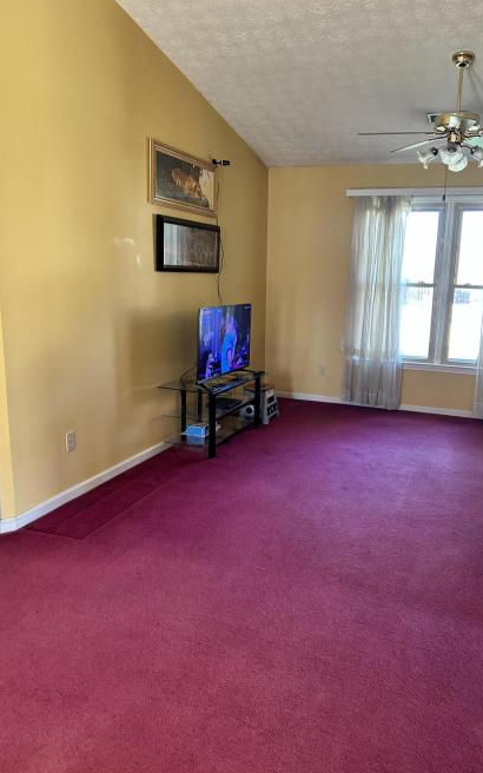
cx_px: 267
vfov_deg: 66.5
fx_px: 590
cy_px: 384
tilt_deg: -7.7
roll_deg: +1.0
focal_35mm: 28
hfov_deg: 44.5
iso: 200
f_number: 1.5
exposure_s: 1/60
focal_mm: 5.7
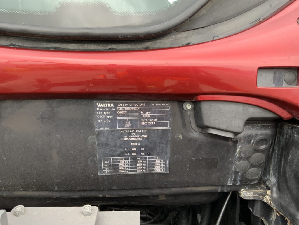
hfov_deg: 61.7
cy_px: 112
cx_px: 150
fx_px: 250
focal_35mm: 29
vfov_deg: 48.2
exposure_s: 1/122
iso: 50
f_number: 1.8
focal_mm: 3
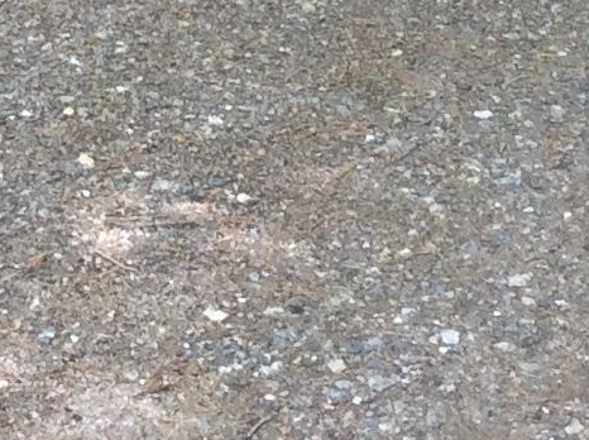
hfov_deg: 11.1
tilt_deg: -3.7
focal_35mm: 178
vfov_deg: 7.7
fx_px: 3024
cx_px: 155
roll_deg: +1.5
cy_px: -627
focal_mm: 3.3
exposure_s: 1/165
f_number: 2.4
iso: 32
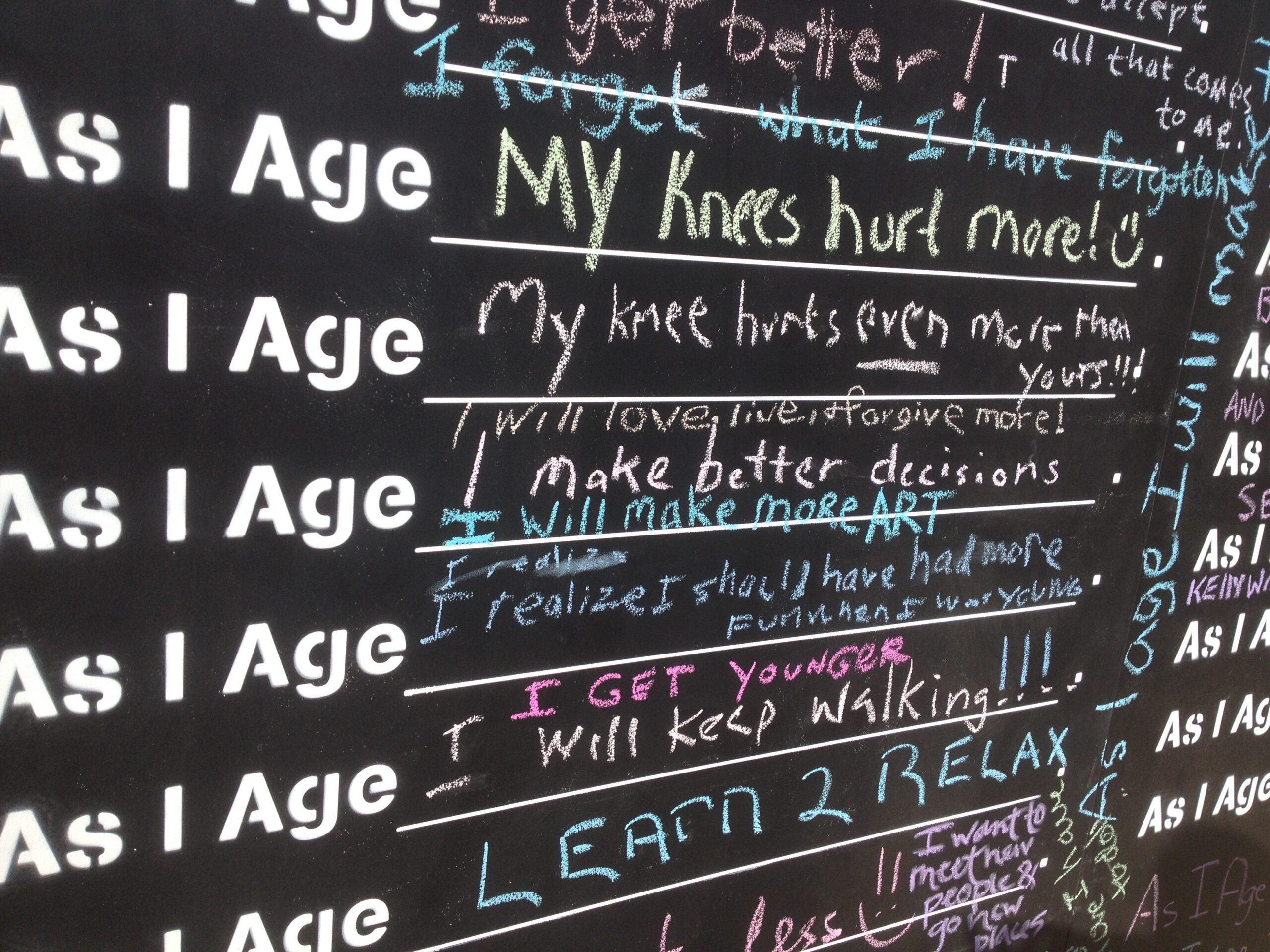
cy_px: 476
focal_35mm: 35
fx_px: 1284
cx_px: 635
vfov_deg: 40.7
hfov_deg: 52.6
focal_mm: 4.28
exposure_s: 1/849
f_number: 2.4
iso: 50
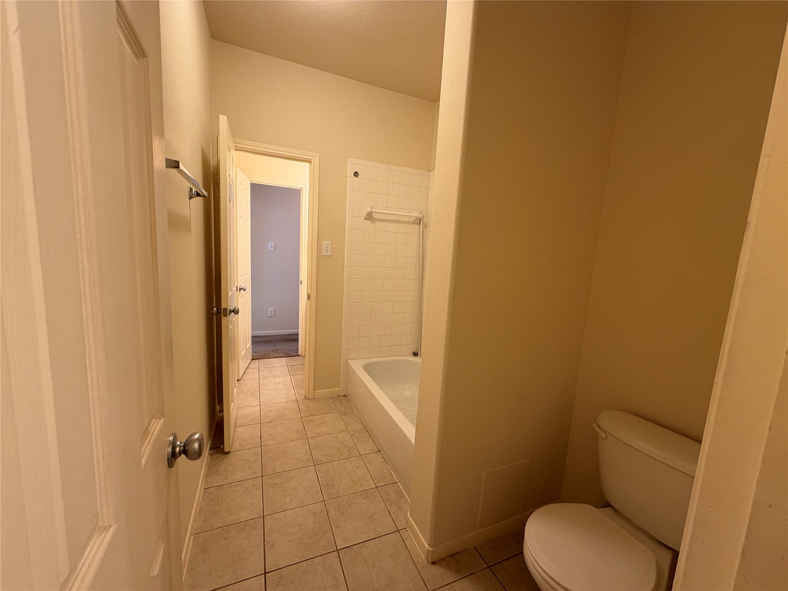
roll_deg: -3.0
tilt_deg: -7.2
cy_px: 296
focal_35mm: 14
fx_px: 319
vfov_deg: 85.7
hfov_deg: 102.1
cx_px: 394
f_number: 2.2
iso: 200
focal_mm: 2.22
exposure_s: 1/60
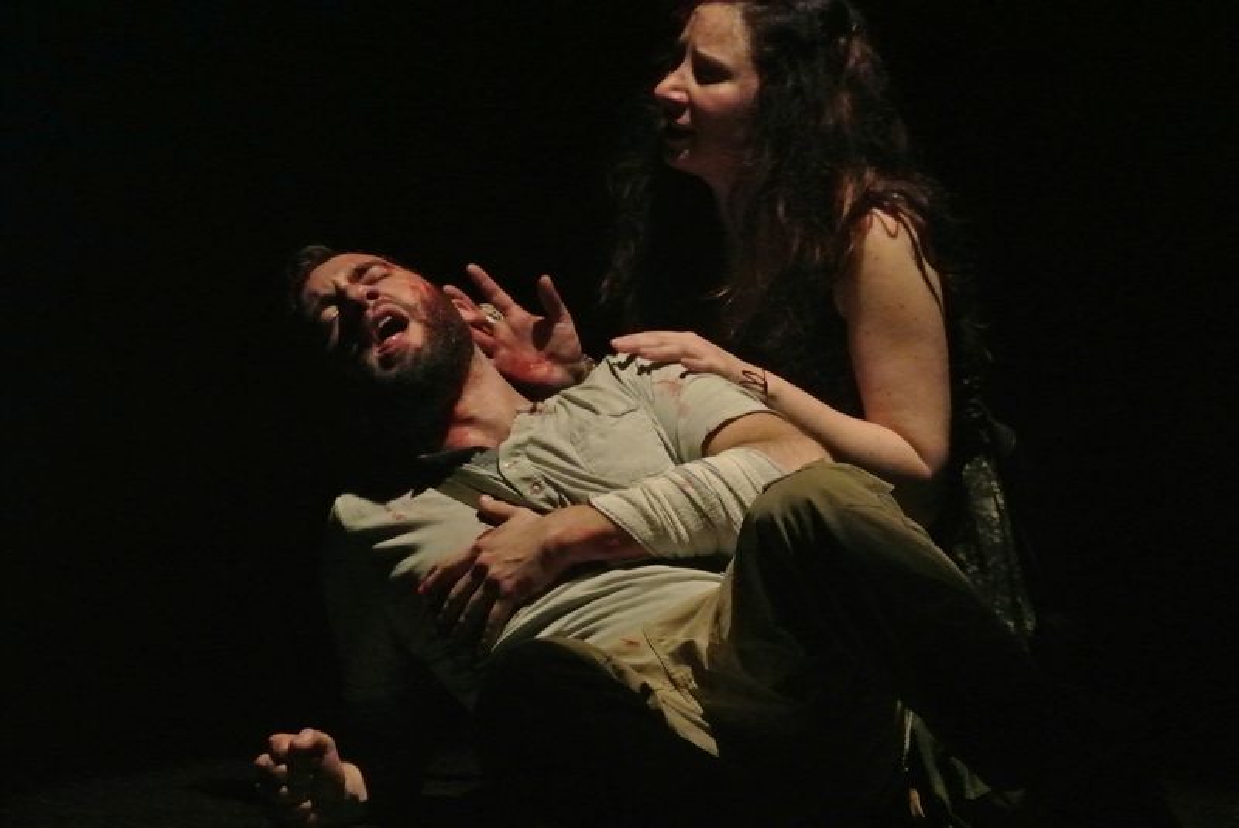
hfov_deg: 6.9
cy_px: 414
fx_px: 10231
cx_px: 620
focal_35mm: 297
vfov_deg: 4.6
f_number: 6.3
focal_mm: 110
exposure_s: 1/100
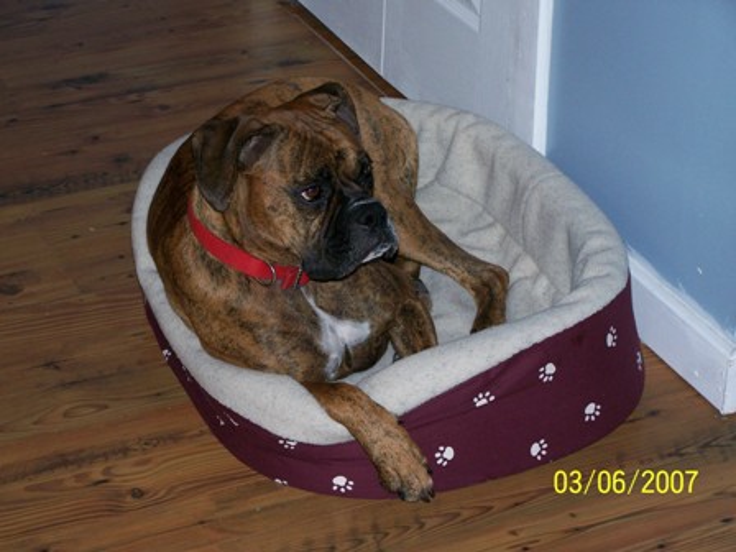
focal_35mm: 105
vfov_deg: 14.1
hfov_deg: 18.7
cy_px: 276
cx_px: 368
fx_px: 2232
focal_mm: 17.5
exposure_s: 1/100
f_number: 3.2
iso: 160
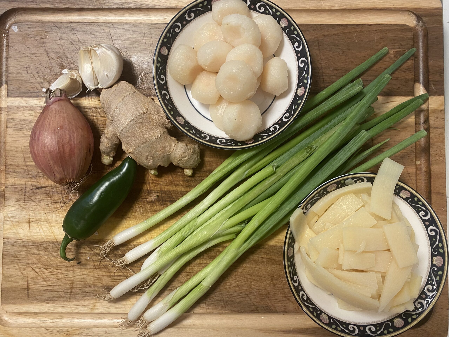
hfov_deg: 67.3
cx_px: 224
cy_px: 168
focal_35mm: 26
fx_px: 337
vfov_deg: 53.1
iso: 100
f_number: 1.8
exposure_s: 1/60
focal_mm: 4.25
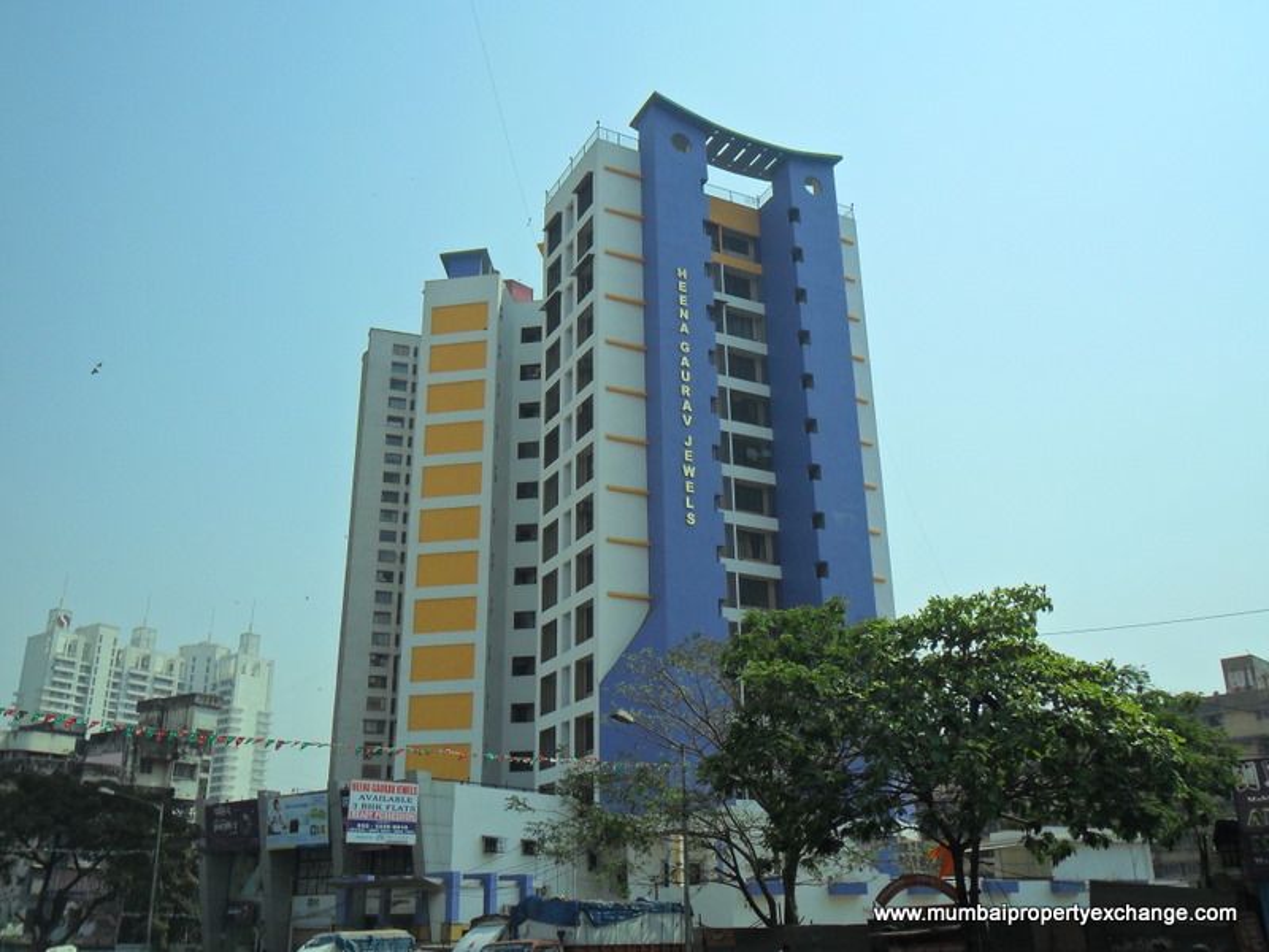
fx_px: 1173
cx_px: 634
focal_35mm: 32
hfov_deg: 56.8
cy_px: 476
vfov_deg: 44.2
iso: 100
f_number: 9.4
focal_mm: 5.7
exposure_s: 1/250
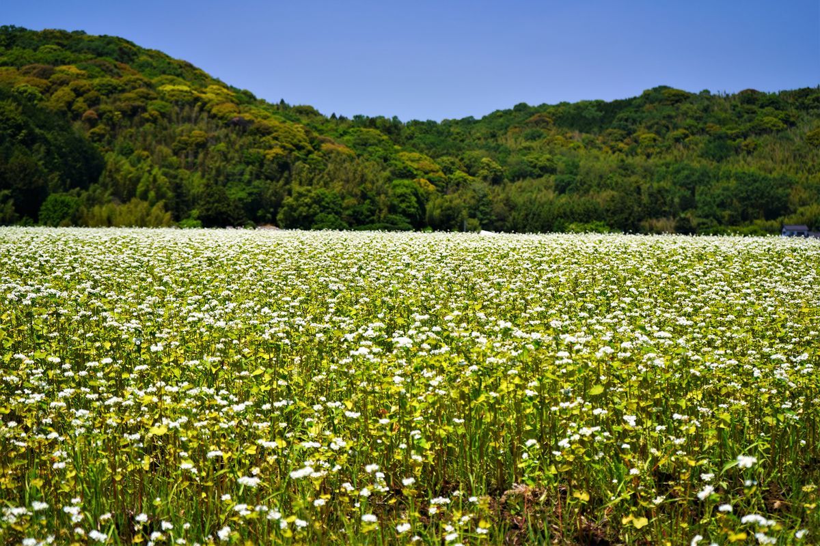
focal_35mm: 59
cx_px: 410
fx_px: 1344
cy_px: 273
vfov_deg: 23.0
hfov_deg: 33.9
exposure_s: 1/250
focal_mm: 59
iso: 100
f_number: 5.6
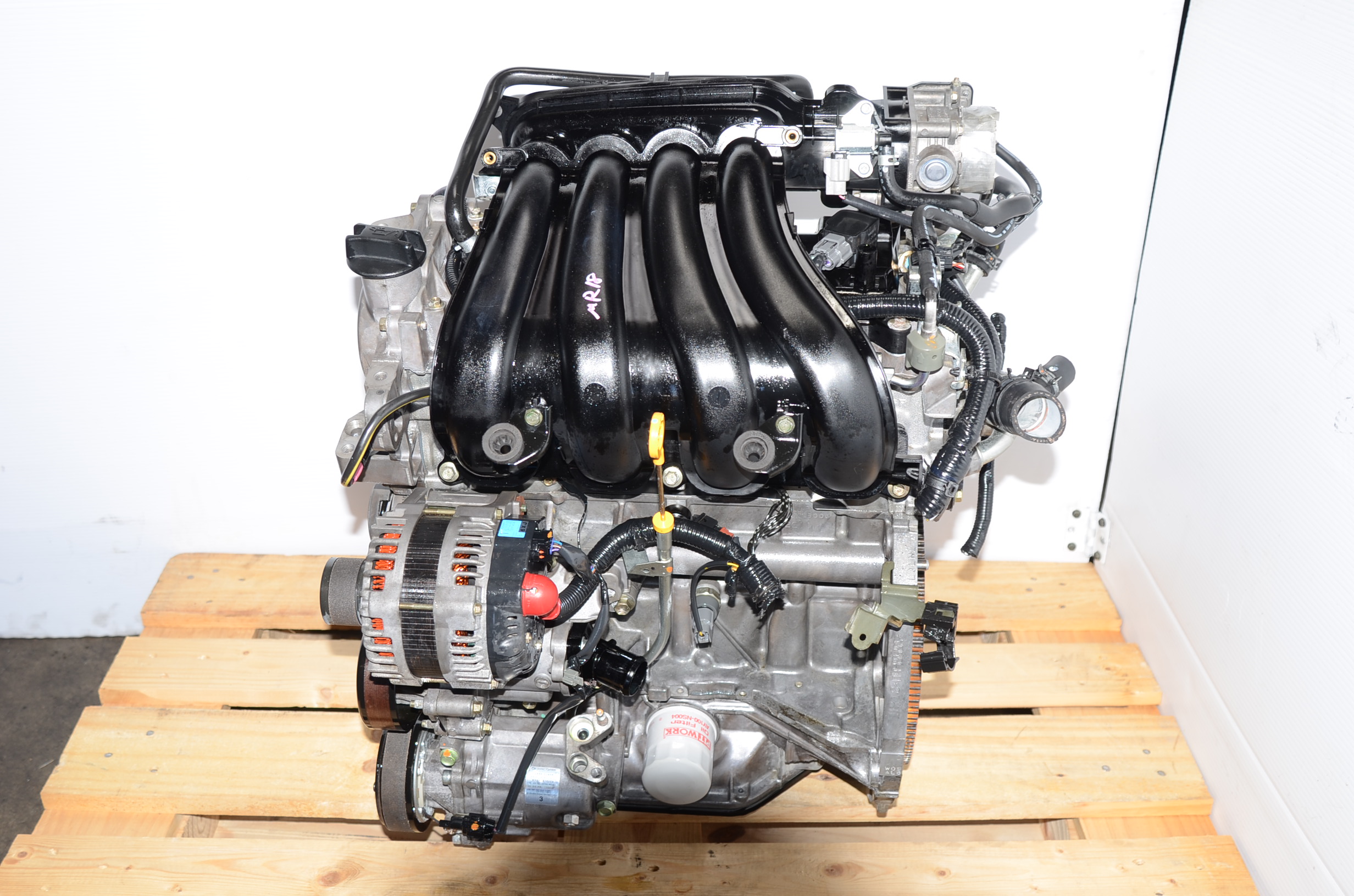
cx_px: 677
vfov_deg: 36.7
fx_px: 1351
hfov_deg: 53.2
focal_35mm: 36
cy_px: 448
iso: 100
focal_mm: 24
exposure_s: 1/100
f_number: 4.5
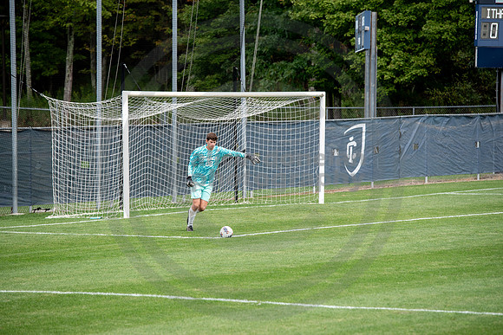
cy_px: 168
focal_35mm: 202
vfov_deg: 6.8
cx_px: 252
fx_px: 2822
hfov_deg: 10.2
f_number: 4.5
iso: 320
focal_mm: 200
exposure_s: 1/1250
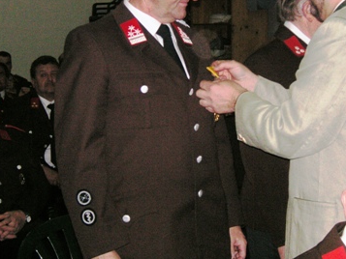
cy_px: 90
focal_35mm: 82
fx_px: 820
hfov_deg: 23.8
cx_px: 190
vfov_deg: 18.0
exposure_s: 1/60
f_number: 3.9
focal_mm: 10.2
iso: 160
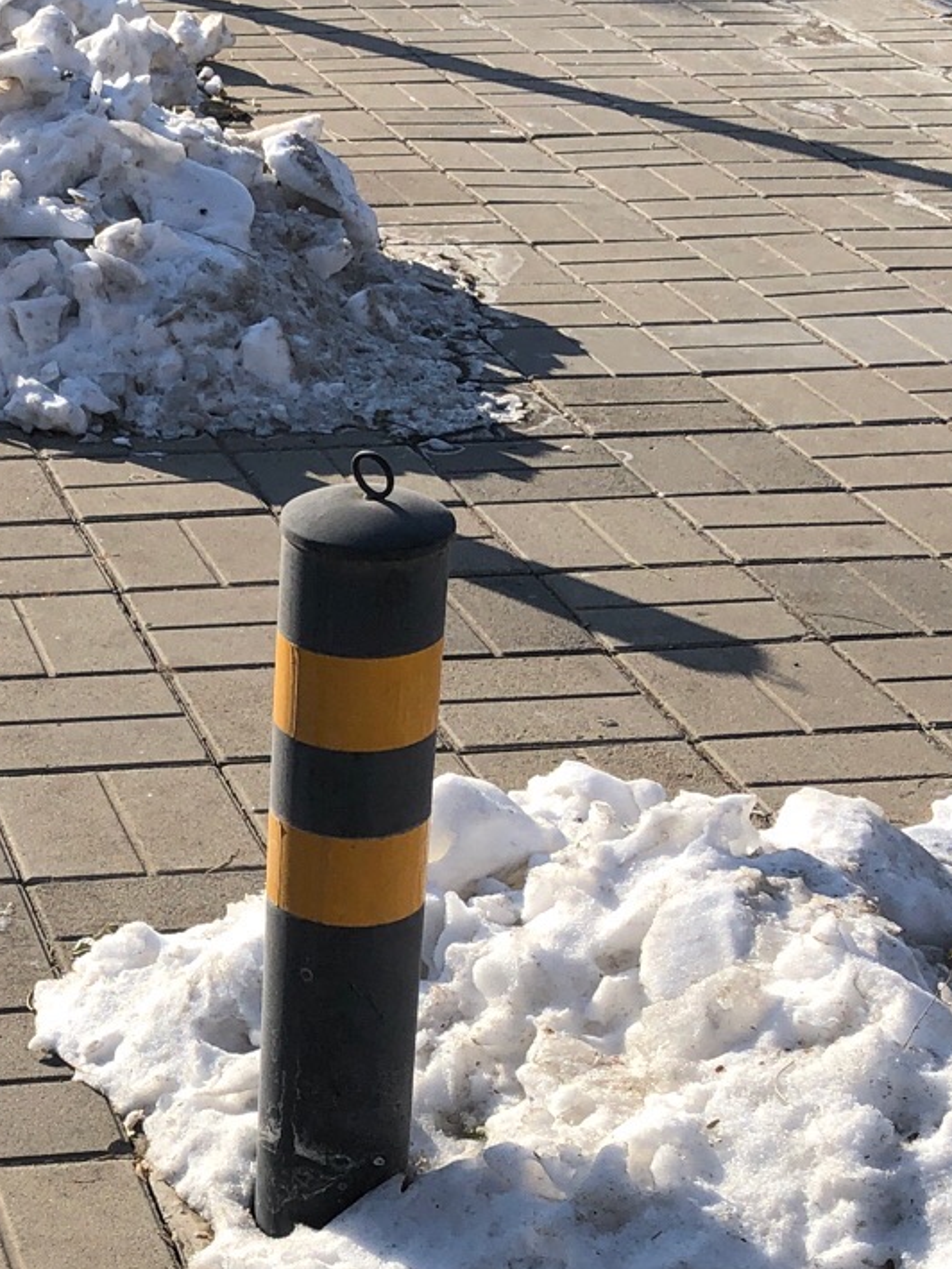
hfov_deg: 17.8
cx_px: -172
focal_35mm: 79
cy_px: 899
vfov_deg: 24.5
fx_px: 2896
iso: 20
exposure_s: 1/1656
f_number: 1.8
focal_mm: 4
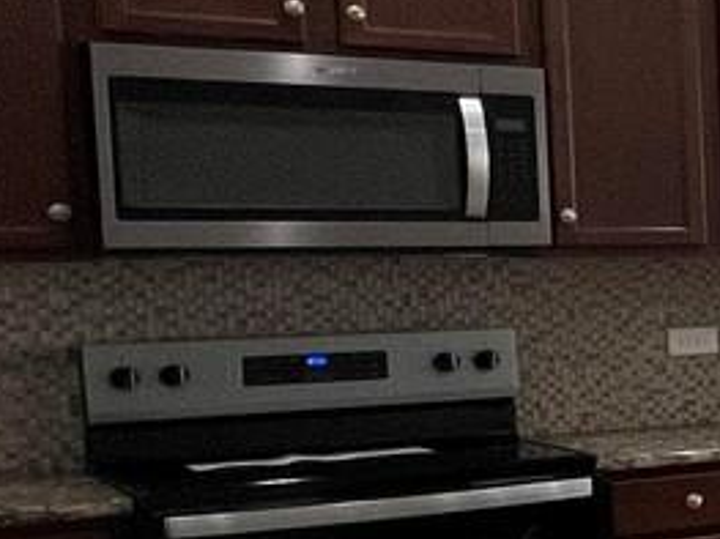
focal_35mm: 79
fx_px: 1642
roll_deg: +0.0
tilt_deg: -4.5
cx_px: 1823
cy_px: 353
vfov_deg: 18.6
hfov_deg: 14.1
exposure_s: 1/120
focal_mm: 1.57
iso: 80
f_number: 1.8
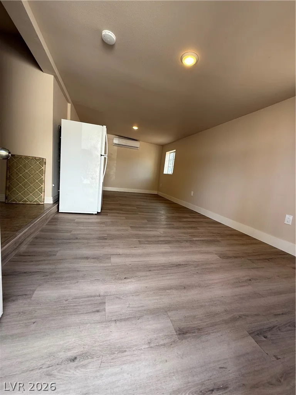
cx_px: 148
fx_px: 160
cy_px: 198
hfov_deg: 85.7
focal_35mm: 14
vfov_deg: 102.1
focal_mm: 2.22
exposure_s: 1/99
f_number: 2.2
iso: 80
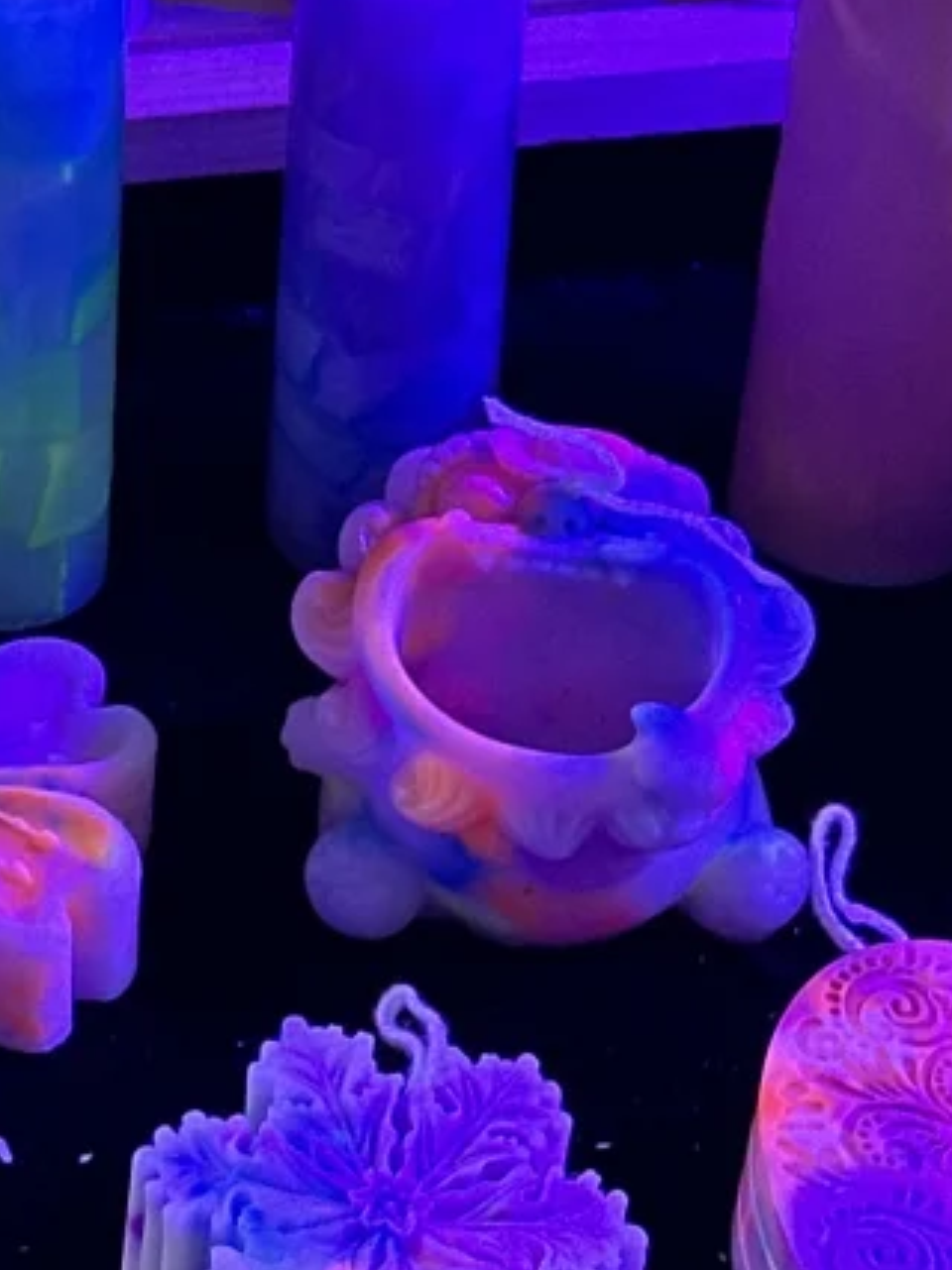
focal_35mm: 162
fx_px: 5943
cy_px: -107
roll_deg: +0.1
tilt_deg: -37.6
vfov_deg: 12.0
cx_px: -476
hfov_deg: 8.9
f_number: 1.78
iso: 250
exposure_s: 1/38
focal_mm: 6.86
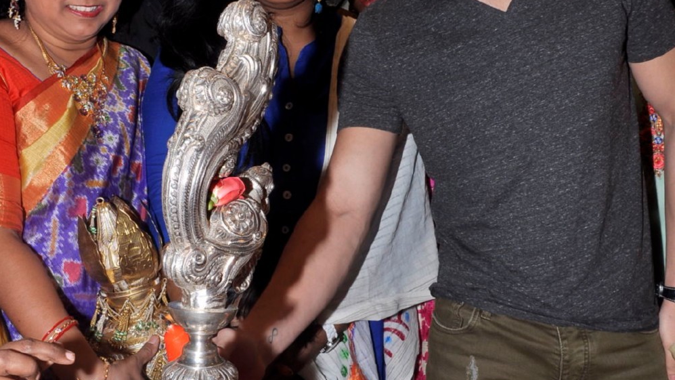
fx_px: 891
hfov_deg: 41.5
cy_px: 106
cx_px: 337
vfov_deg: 23.9
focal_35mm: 50
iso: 200
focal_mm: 21
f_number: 14
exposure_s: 1/125
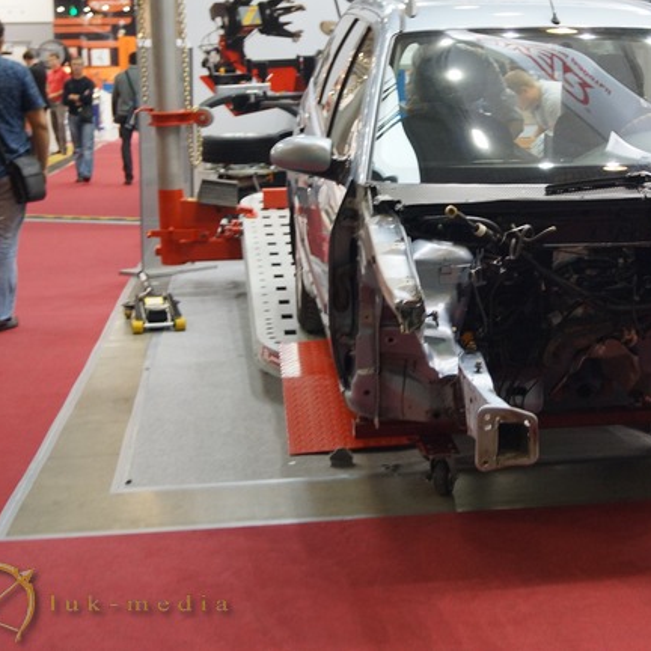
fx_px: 1404
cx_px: 549
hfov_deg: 25.5
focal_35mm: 66
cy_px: 253
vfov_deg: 26.0
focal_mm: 28
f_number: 4.5
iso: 500
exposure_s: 1/60
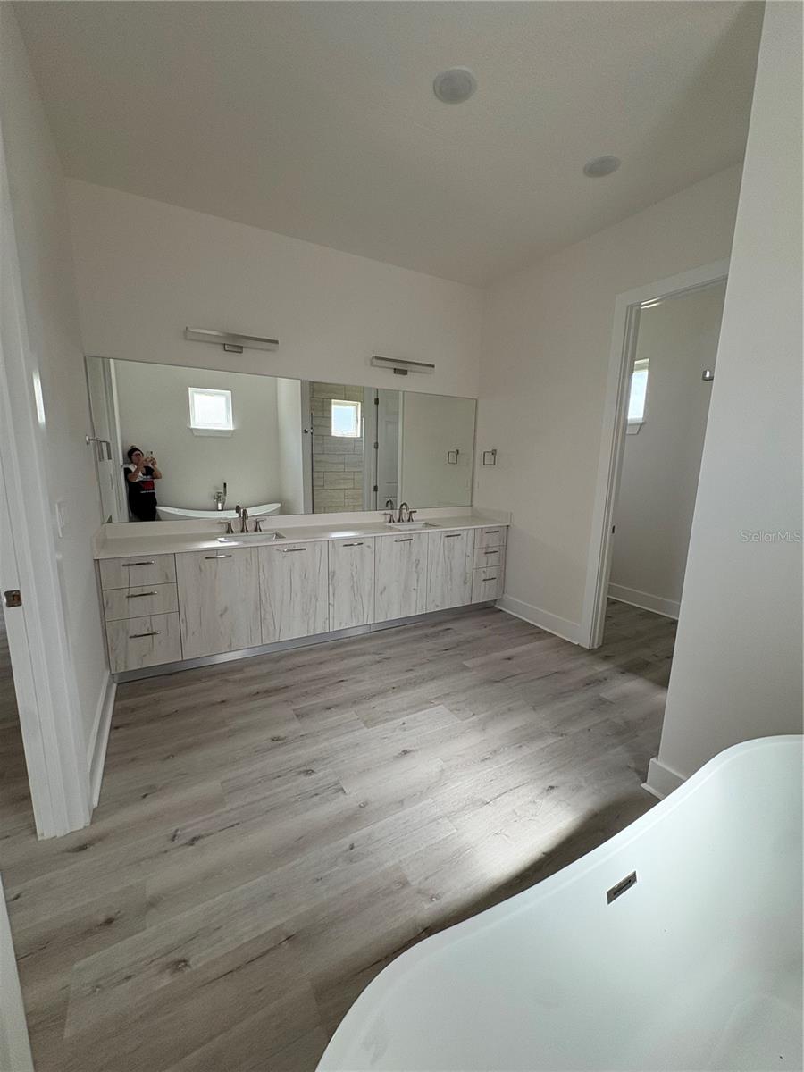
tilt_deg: -10.6
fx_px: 434
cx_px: 402
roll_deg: -1.1
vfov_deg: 102.1
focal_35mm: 14
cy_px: 536
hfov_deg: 85.7
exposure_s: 1/137
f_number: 2.2
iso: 100
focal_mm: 2.22
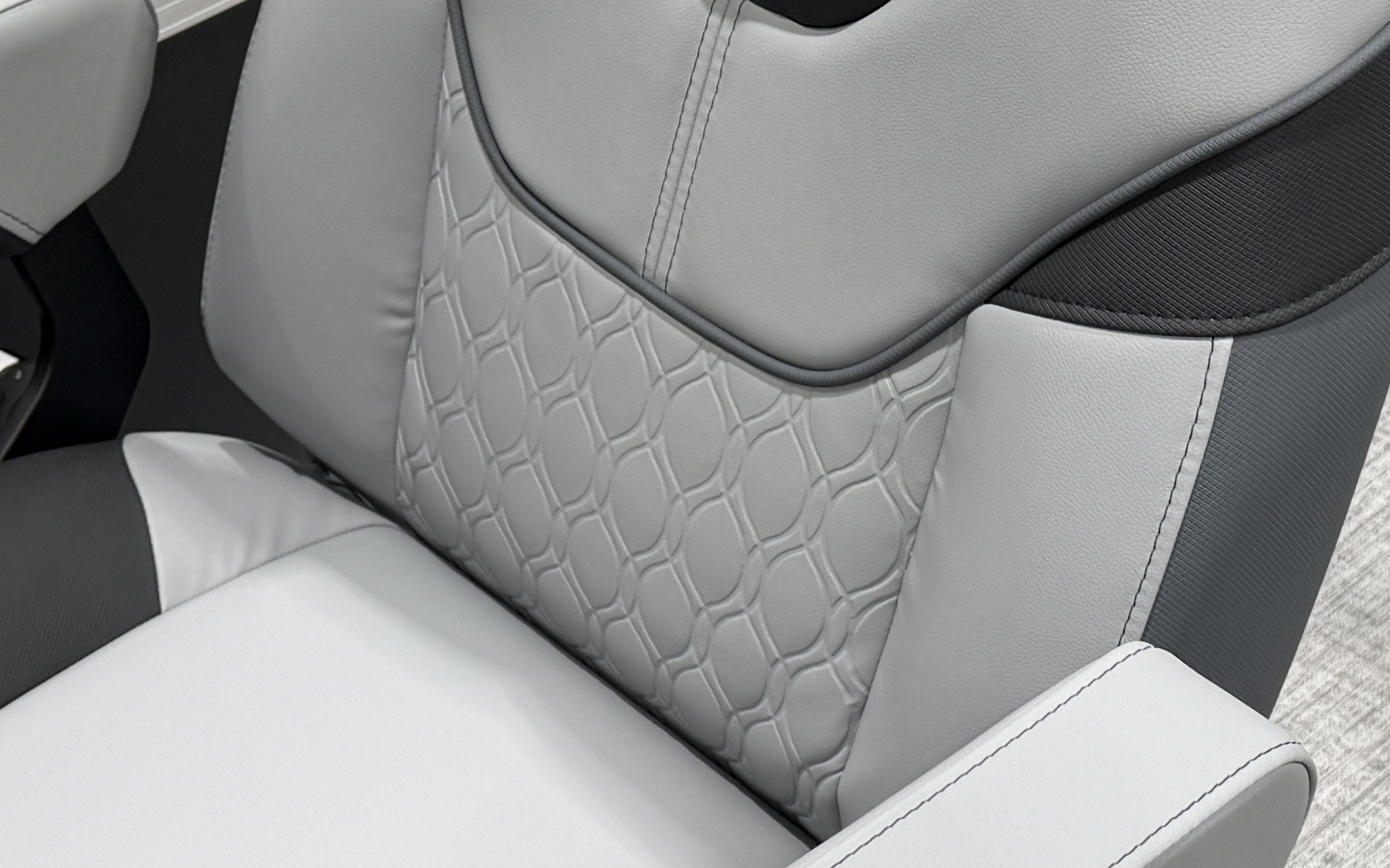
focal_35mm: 77
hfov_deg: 26.6
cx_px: 458
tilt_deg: -42.0
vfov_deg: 16.9
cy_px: 575
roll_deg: +2.4
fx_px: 2917
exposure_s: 1/120
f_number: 1.78
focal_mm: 6.76
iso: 100
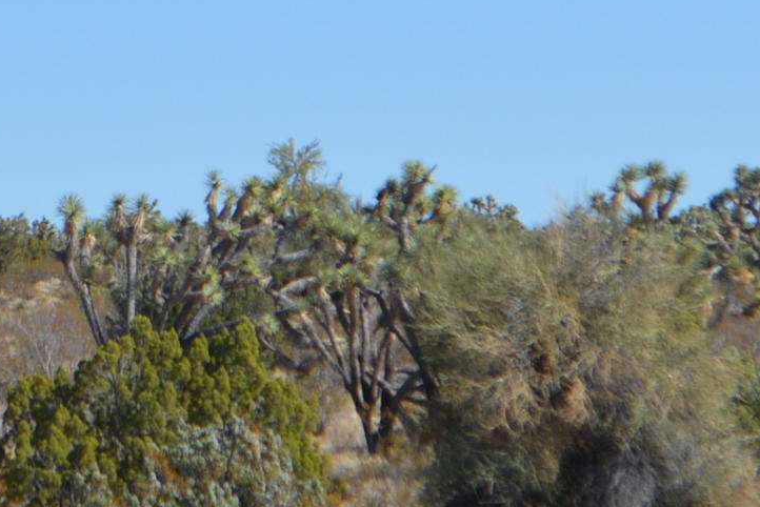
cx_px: 95
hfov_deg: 6.0
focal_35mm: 342
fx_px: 7224
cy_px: 231
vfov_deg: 4.0
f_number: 7.1
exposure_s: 1/1600
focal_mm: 55
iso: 400
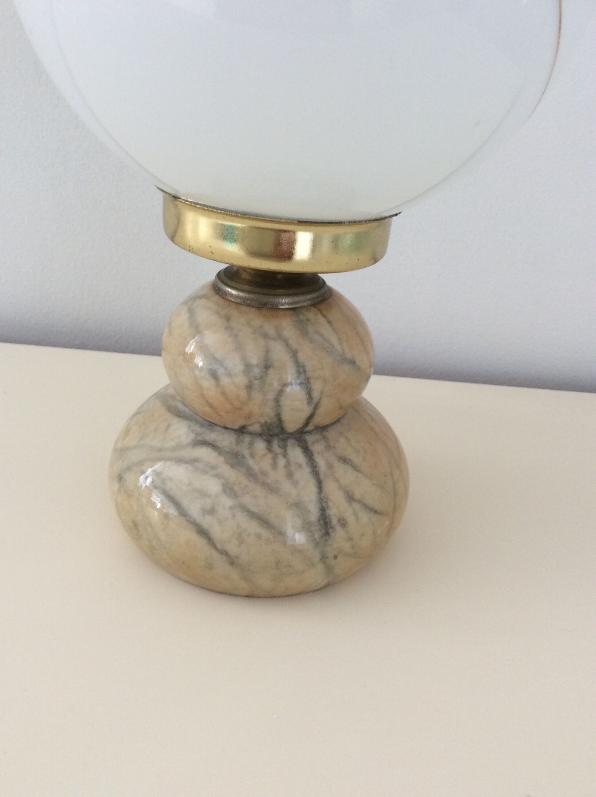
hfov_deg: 44.1
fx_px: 737
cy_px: 398
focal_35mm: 32
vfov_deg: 56.9
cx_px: 298
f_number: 2.4
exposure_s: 1/25
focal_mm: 3.3
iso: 64
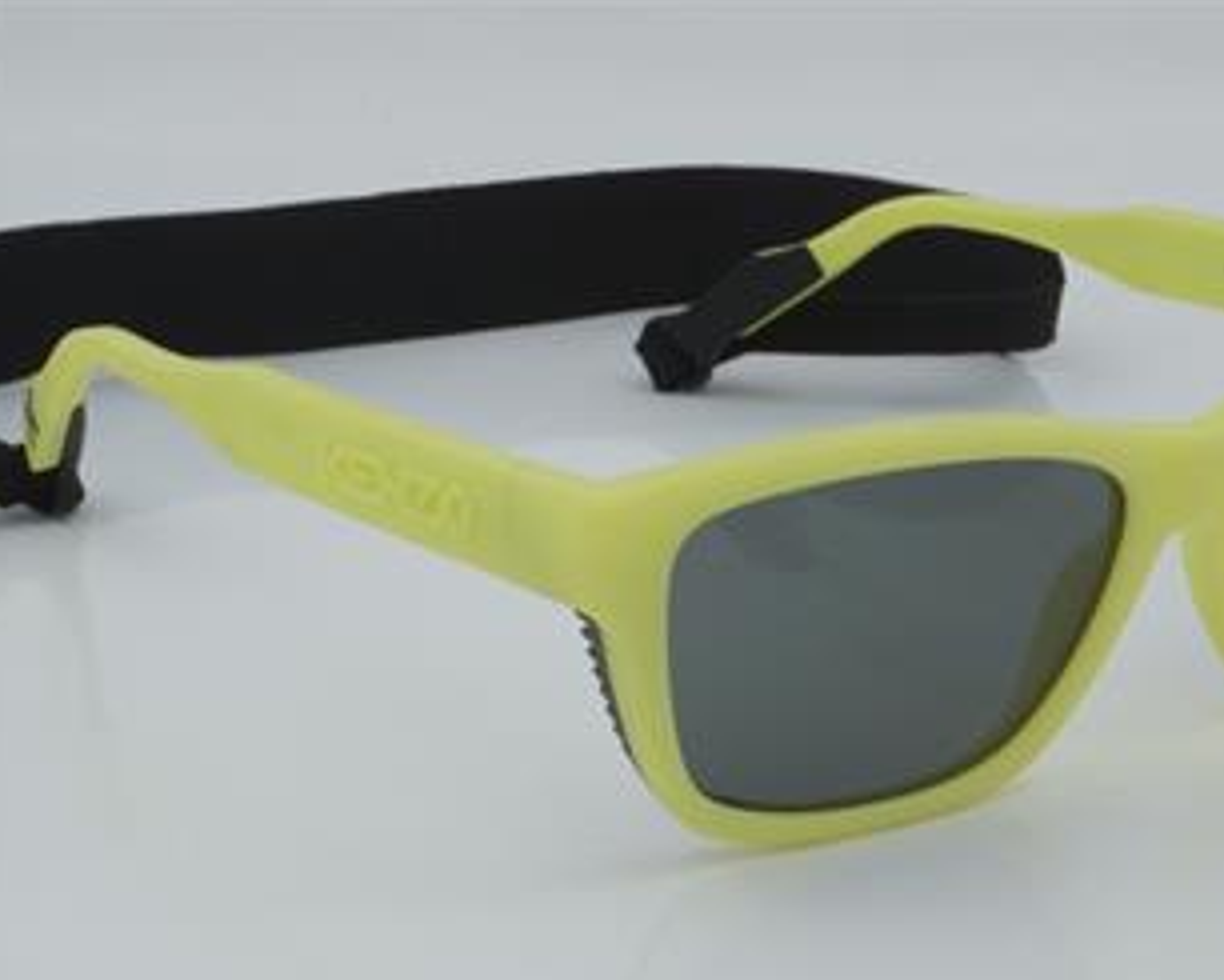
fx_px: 2994
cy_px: 528
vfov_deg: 18.6
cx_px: 776
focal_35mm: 83
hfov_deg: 23.0
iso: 100
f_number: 32
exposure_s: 1/3
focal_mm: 45
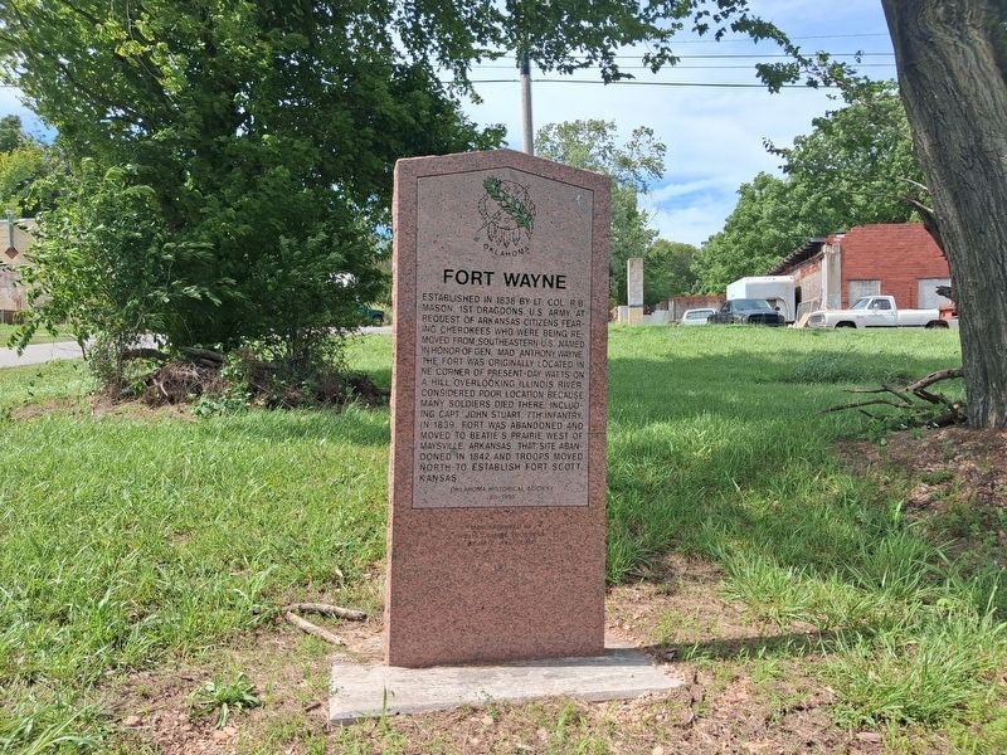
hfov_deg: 65.3
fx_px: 785
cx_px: 504
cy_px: 378
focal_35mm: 27
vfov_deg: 51.4
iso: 25
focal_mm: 4
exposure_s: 1/553
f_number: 1.8
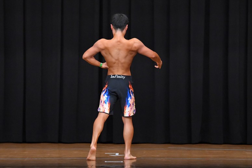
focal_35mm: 240
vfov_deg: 5.7
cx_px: 126
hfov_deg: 8.6
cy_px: 84
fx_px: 1679
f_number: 5.6
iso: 8000
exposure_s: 1/400
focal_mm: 160
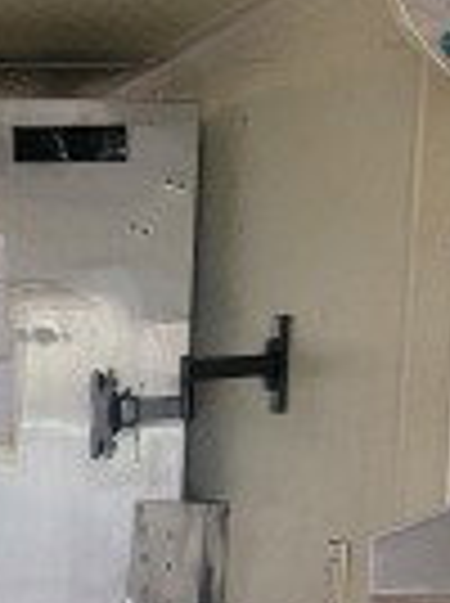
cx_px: -320
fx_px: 2539
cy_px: 803
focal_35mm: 146
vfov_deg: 13.0
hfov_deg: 9.7
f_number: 1.8
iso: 100
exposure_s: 1/34.4
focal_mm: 6.7
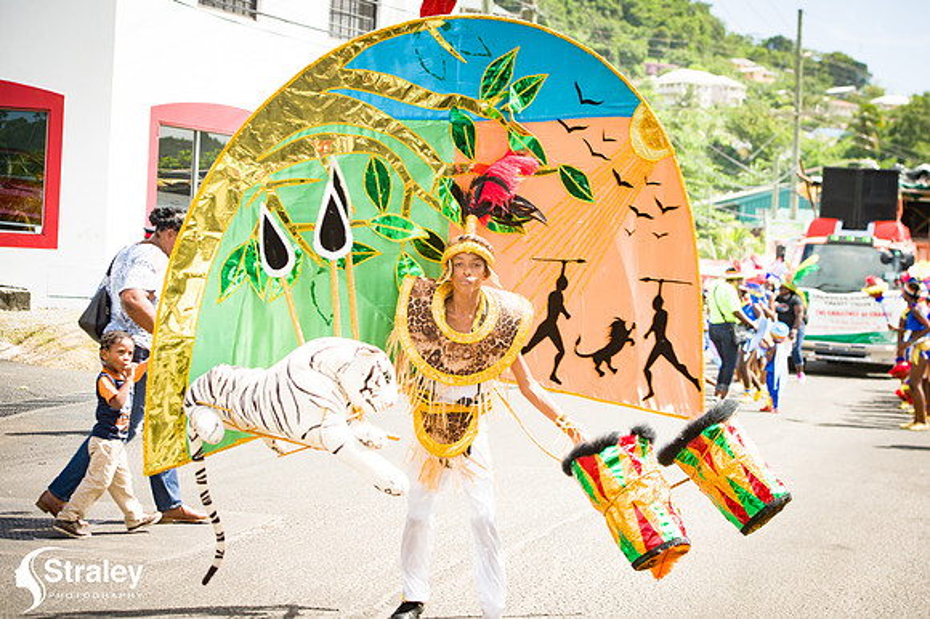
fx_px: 1807
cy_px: 310
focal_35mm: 70
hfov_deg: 28.9
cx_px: 465
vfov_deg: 19.4
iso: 100
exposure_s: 1/160
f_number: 6.3
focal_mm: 70
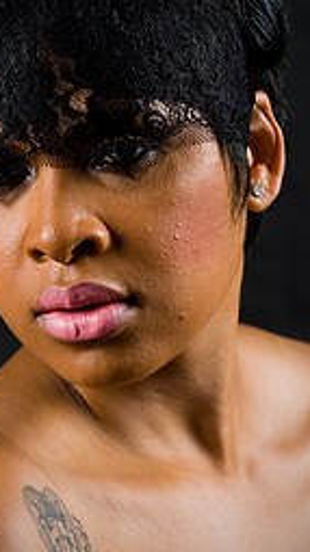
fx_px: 5419
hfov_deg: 3.3
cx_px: 118
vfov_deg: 5.8
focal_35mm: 370
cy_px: 173
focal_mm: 200
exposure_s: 1/125
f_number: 5.6
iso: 200
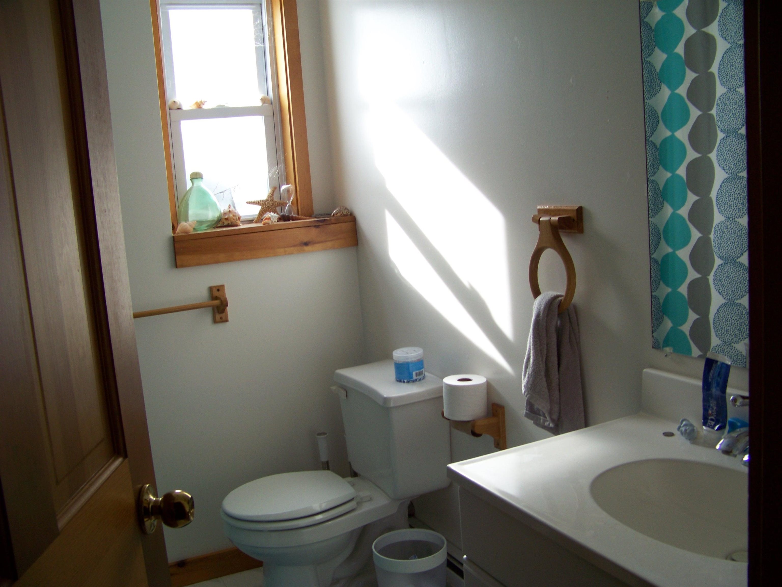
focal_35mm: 36
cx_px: 391
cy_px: 294
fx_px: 813
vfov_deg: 39.7
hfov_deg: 51.4
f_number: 2.8
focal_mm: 5.85
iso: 69
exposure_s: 1/60
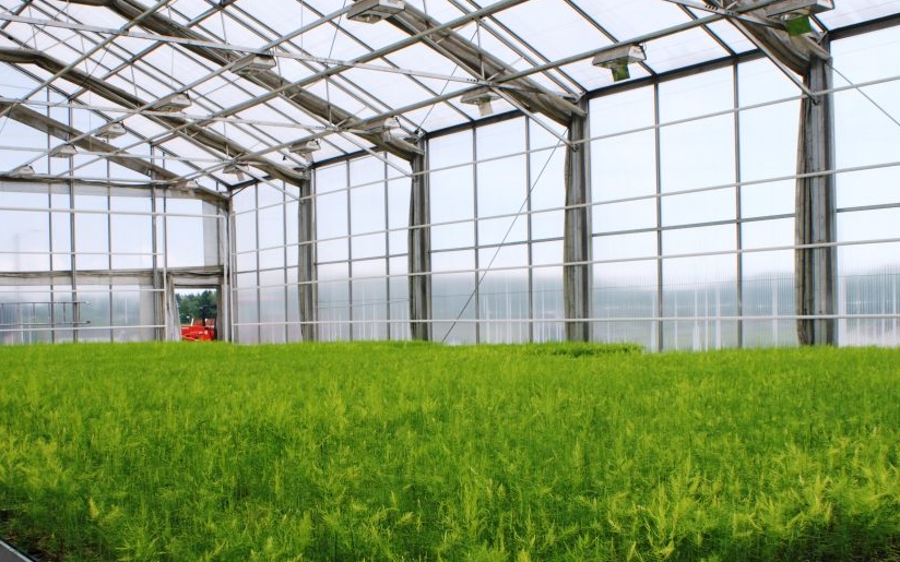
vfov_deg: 33.5
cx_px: 441
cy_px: 333
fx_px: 932
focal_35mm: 38
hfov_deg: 51.5
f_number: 10
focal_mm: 20
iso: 200
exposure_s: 1/250
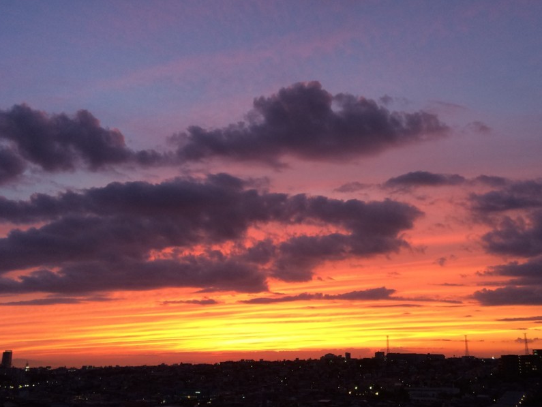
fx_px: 548
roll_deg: +0.2
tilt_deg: +12.4
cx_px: 310
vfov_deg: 40.7
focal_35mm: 35
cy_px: 223
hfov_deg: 52.4
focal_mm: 4.15
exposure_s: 1/30
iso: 80
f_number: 2.2
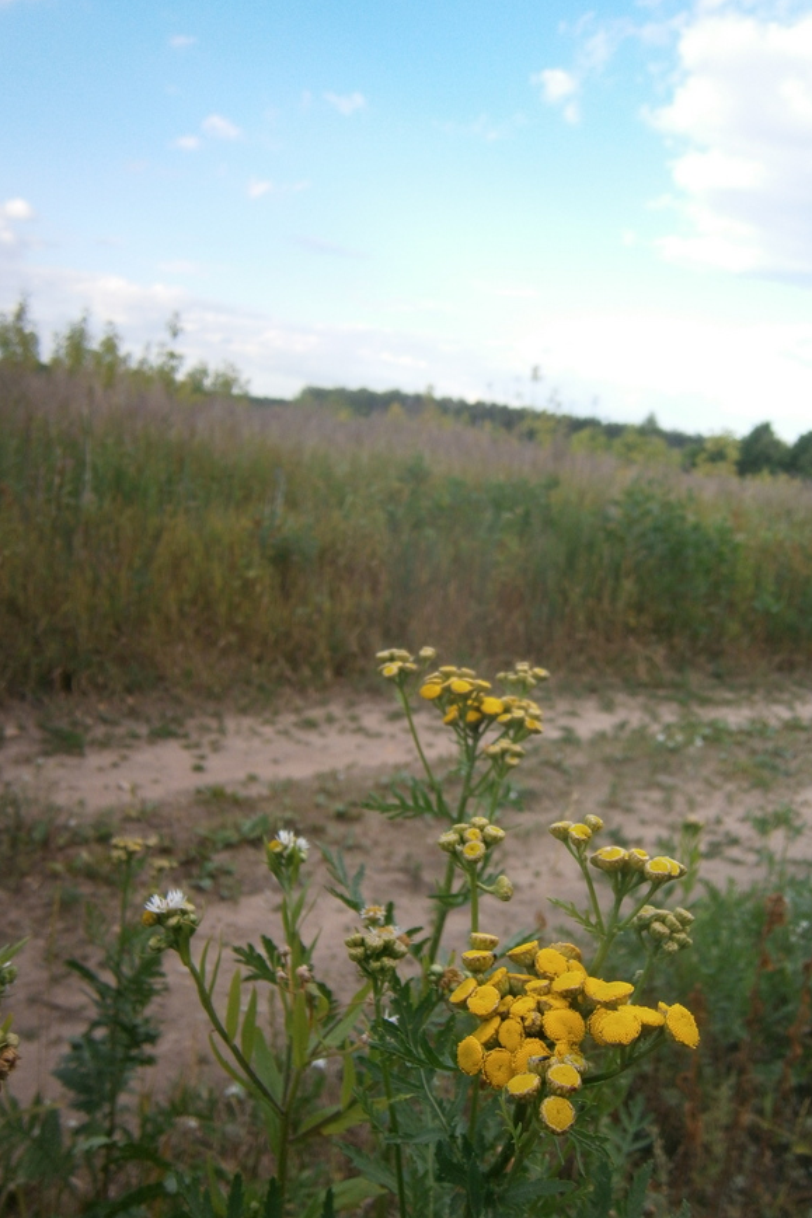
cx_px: 471
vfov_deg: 65.5
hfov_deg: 46.2
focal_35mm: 28
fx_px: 948
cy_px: 627
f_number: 2.8
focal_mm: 4.7
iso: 80
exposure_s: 1/200
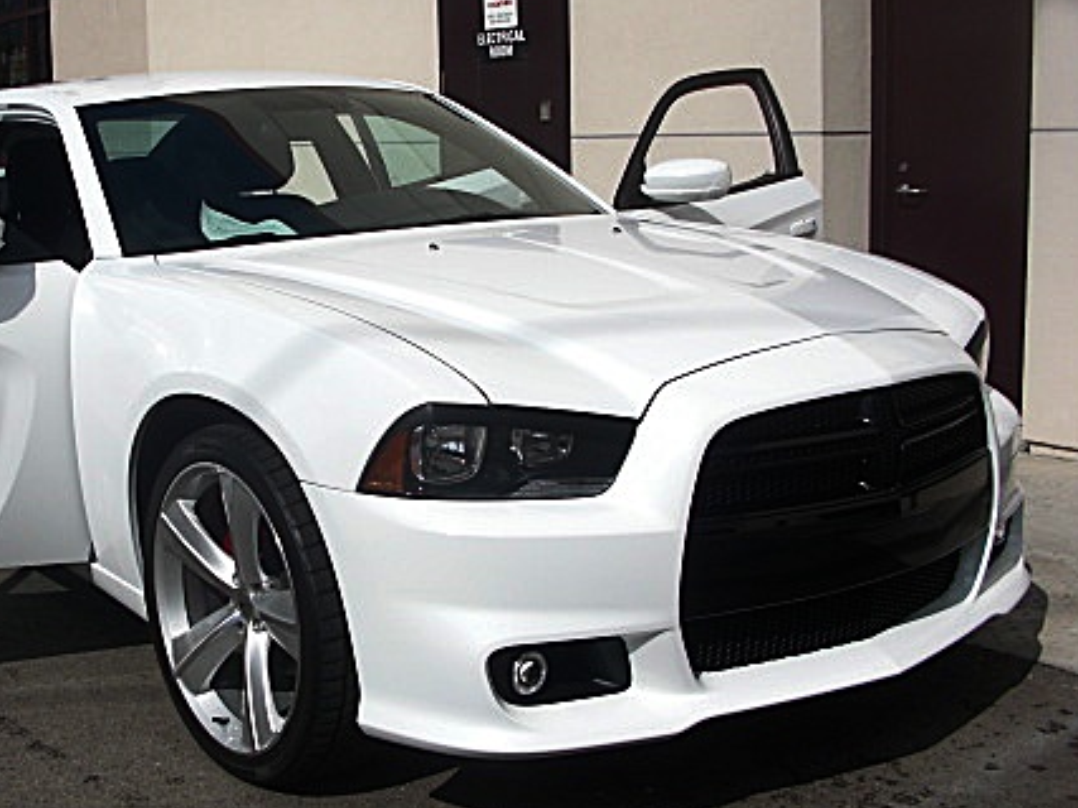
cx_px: 305
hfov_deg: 35.0
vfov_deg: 27.0
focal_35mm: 54
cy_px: 379
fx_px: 1681
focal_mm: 6.3
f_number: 7.9
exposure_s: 1/320
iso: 50
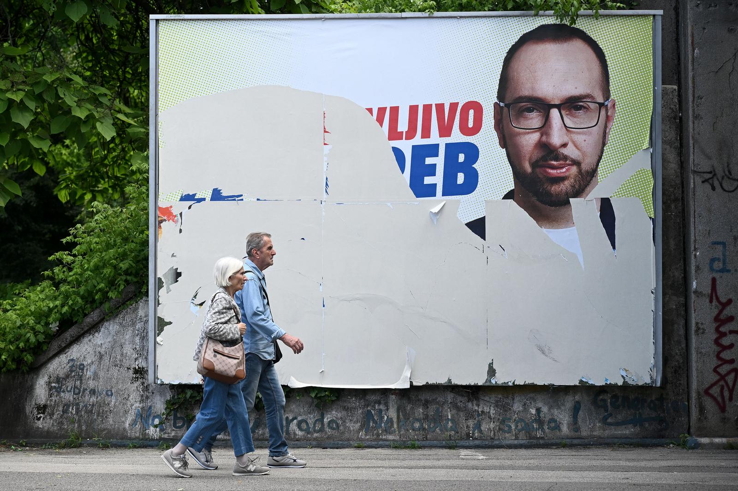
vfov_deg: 17.0
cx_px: 369
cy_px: 246
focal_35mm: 80
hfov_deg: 25.4
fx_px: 1638
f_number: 4
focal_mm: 80
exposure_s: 1/1250
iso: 400
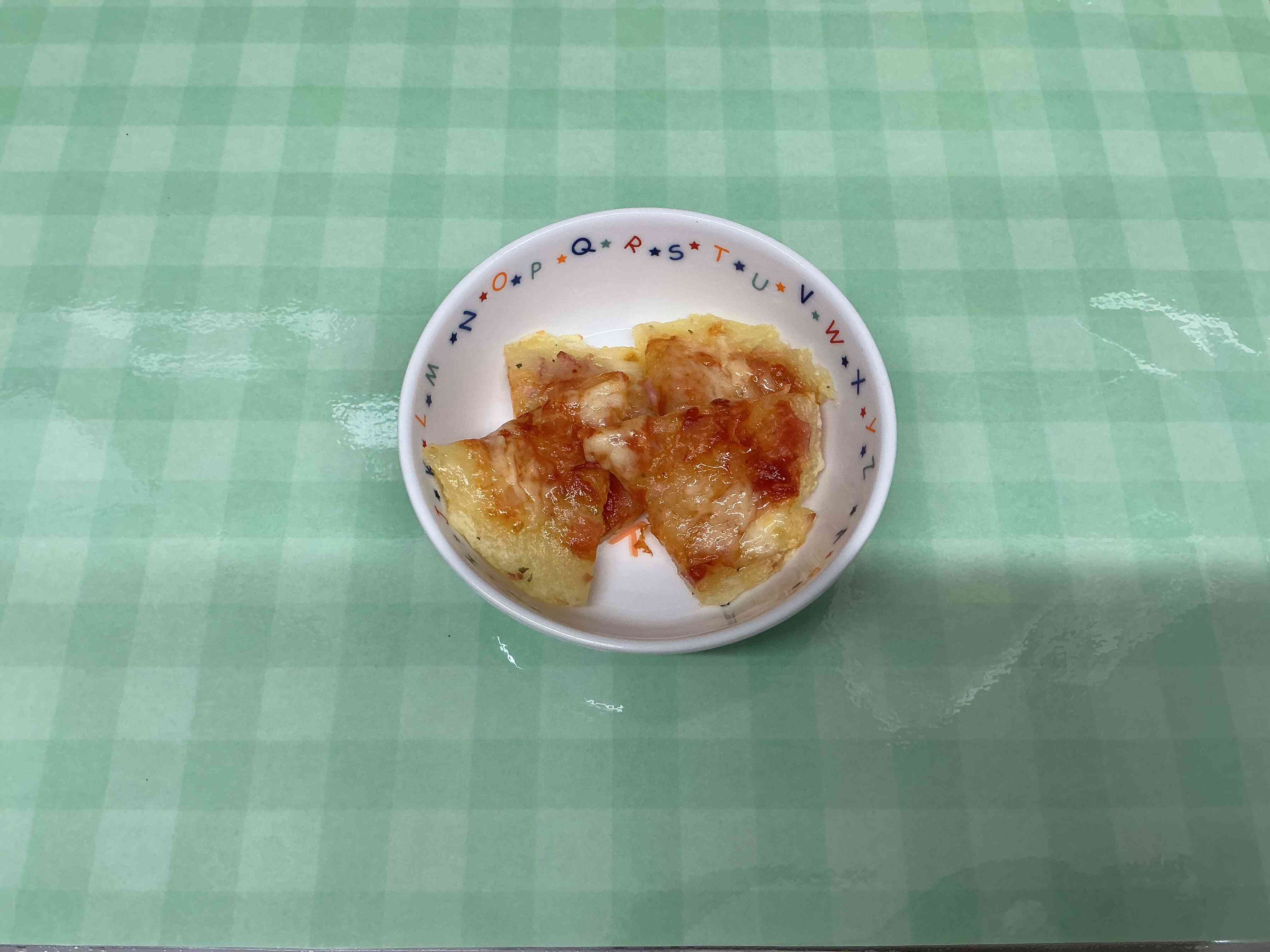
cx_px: 635
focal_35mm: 29
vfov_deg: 48.2
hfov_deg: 61.7
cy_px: 476
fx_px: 1064
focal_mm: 3
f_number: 1.8
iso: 40
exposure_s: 1/60
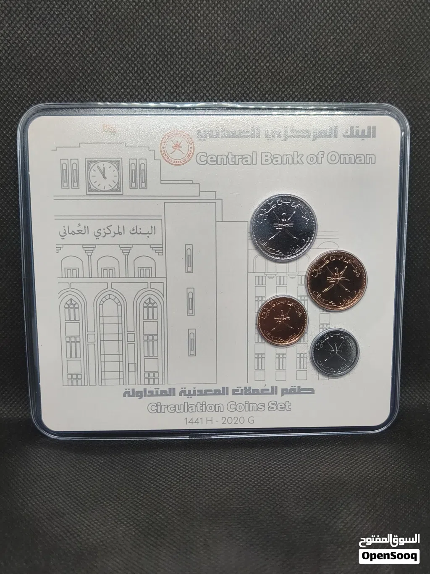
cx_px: 215
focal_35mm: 23
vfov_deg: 73.9
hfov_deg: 58.9
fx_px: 381
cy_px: 287
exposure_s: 1/100
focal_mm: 6.06
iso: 100
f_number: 1.7
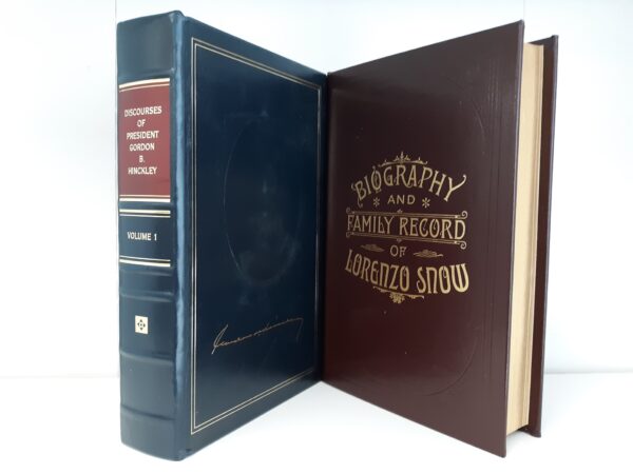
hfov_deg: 63.4
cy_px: 237
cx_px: 316
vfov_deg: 49.7
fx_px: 512
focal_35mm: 28
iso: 200
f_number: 1.7
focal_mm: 3.7
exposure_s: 1/40
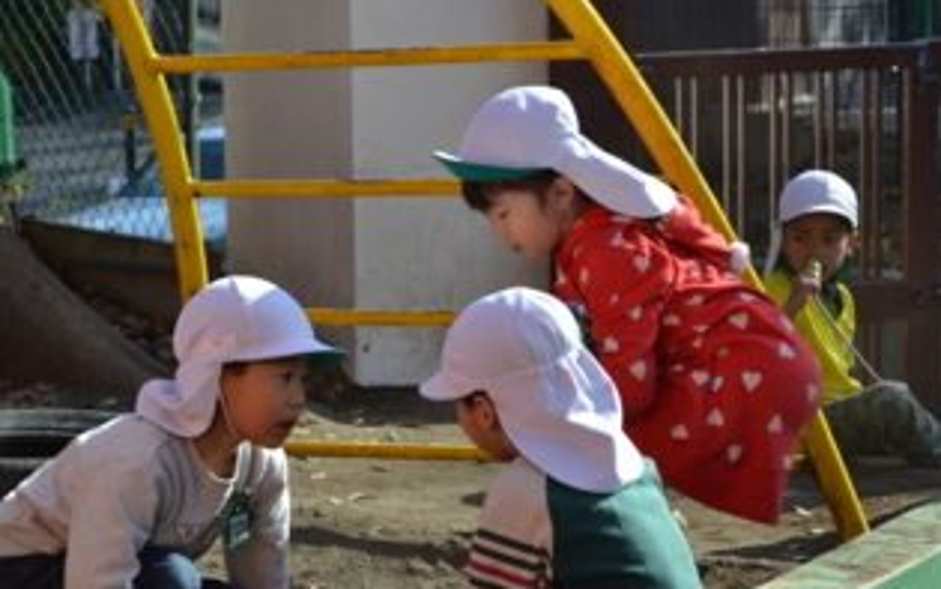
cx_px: 358
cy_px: 345
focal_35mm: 107
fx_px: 2735
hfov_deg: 19.5
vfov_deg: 12.3
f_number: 6.3
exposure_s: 1/160
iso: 100
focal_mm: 55
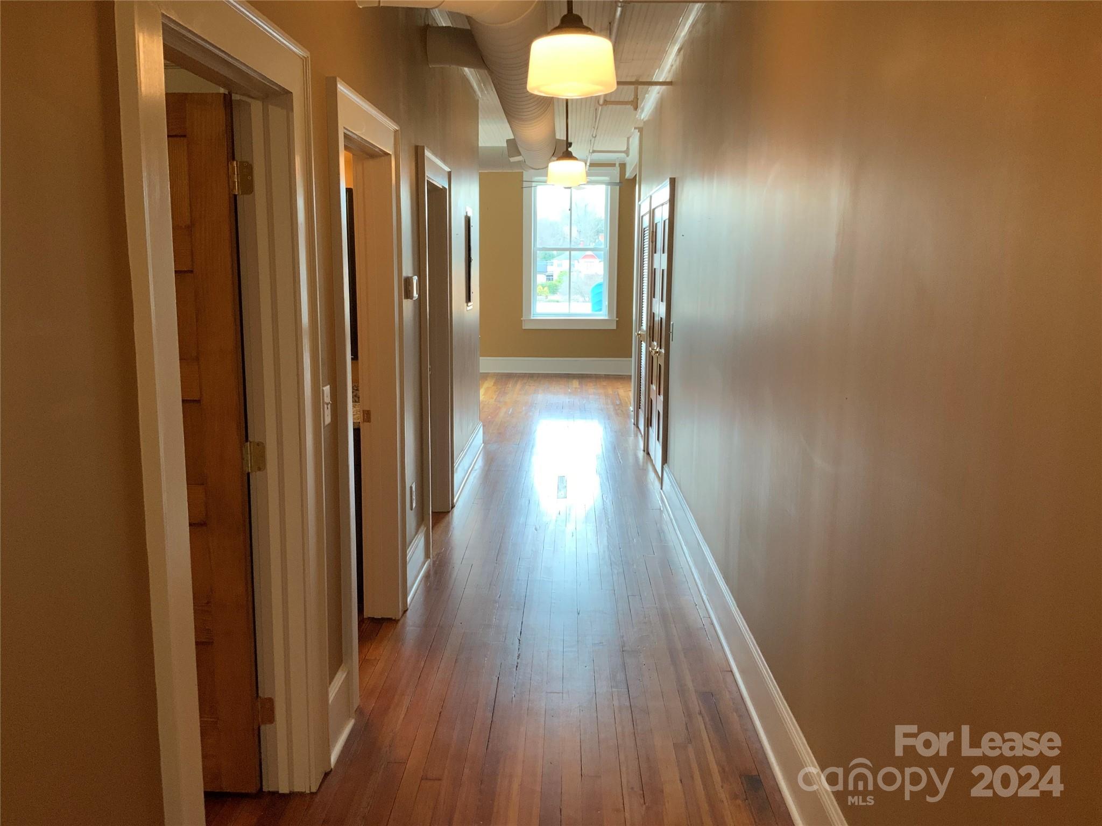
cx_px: 551
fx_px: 923
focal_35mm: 29
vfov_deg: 48.2
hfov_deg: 61.7
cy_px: 413
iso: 125
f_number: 1.8
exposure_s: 1/60
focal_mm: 3
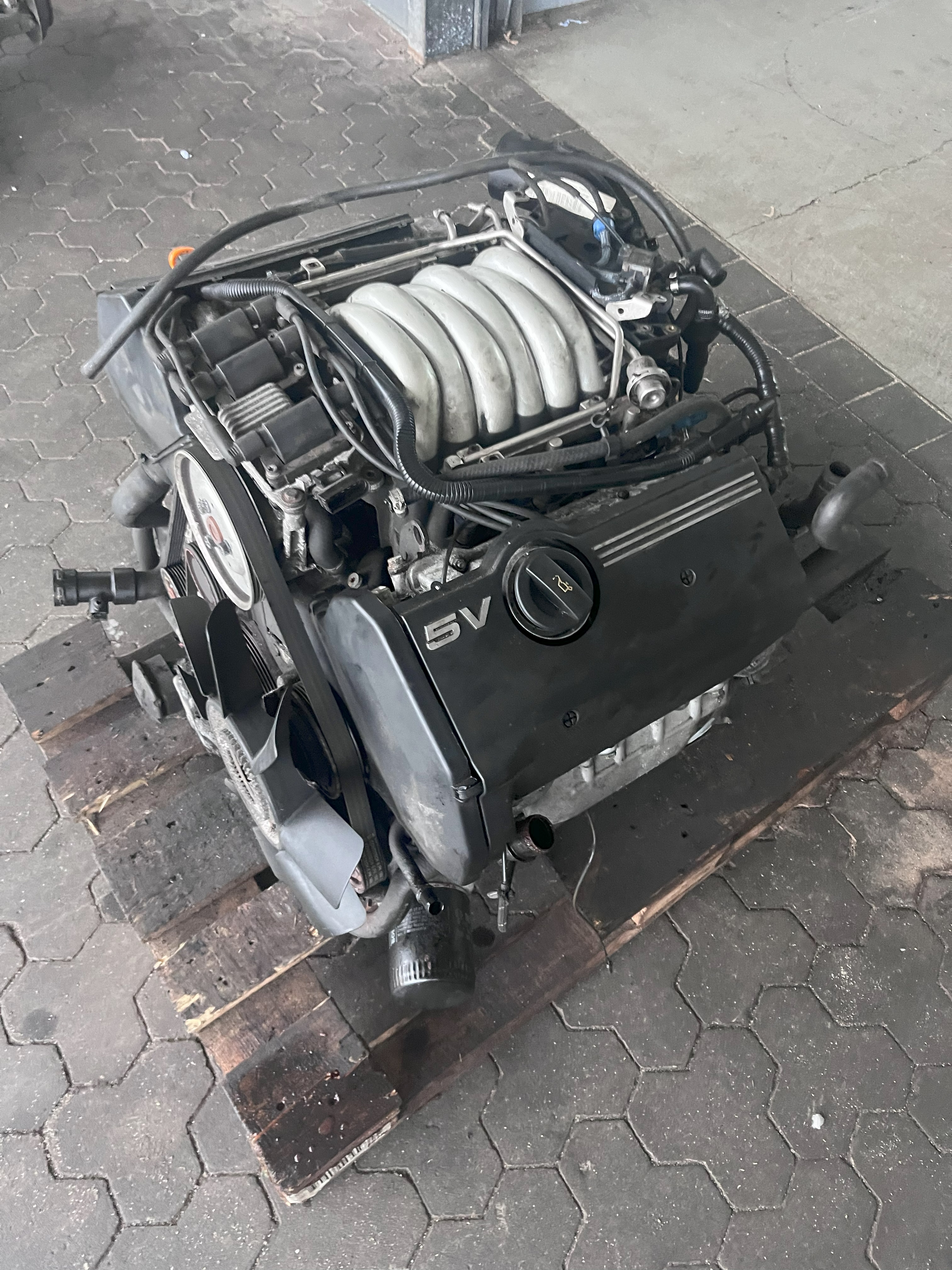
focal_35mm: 26
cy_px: 635
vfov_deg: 67.3
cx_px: 476
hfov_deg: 53.1
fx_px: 953
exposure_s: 1/31
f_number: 1.6
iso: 640
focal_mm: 5.1
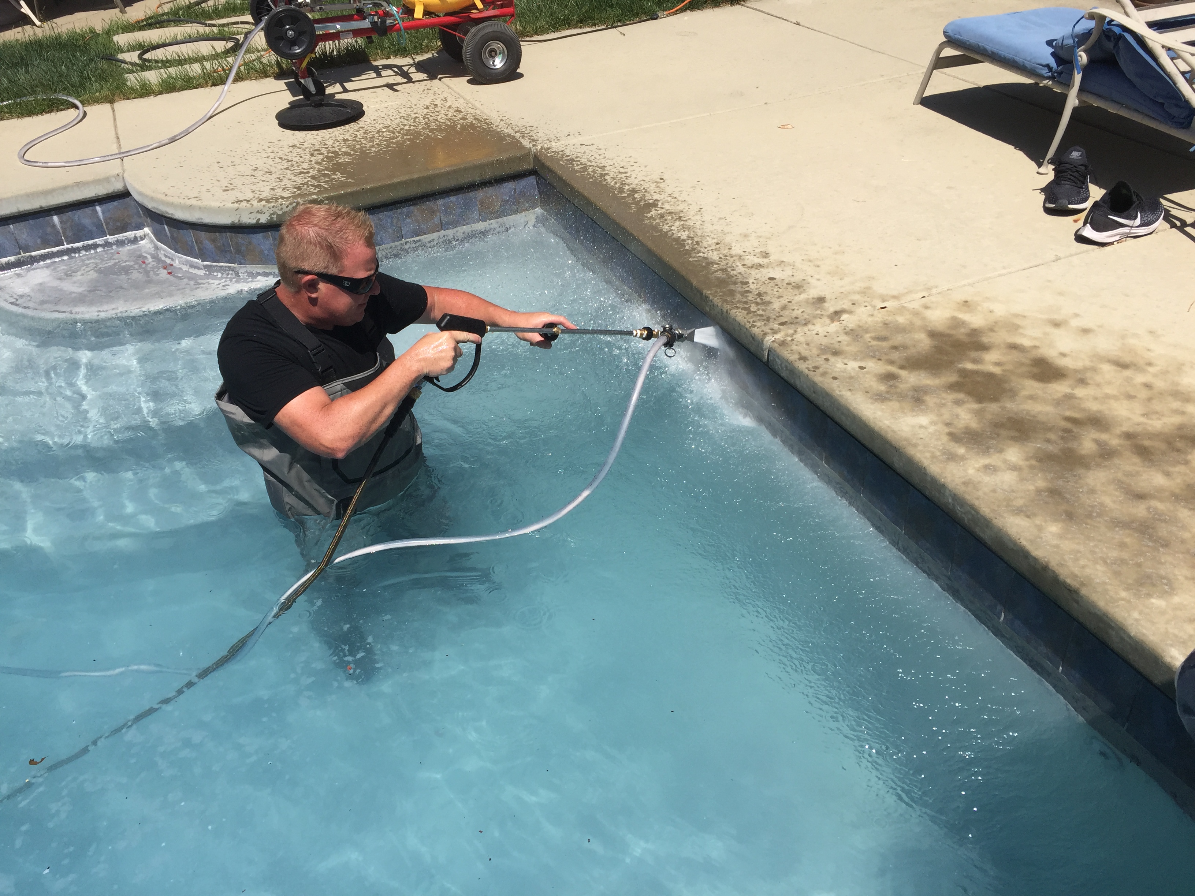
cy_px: 448
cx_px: 598
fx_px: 1001
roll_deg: +1.4
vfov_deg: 48.2
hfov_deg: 61.7
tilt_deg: -36.9
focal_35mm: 29
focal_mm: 4.15
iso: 32
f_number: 2.2
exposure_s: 1/3049
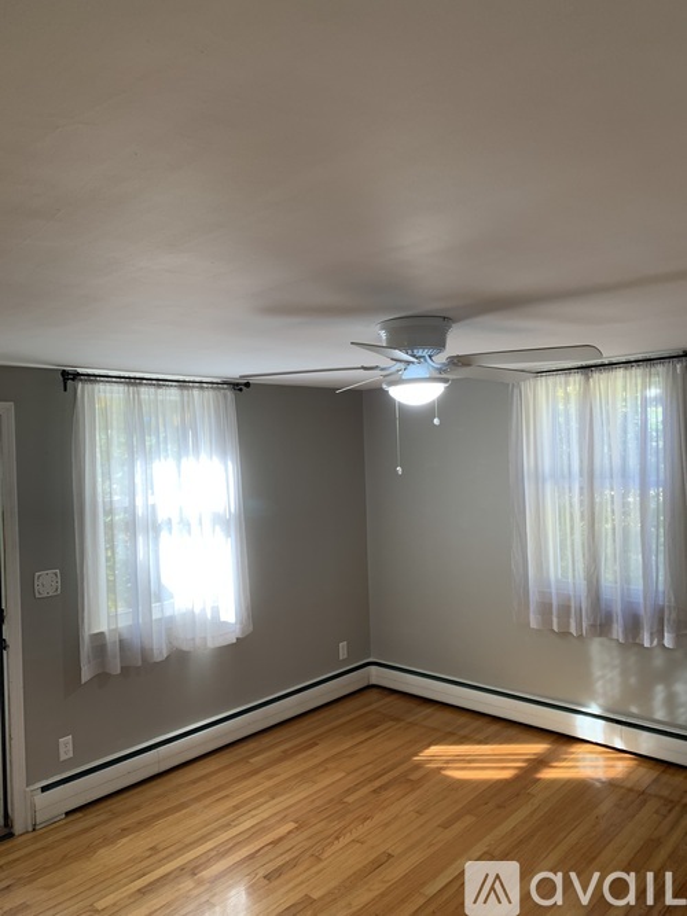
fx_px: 688
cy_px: 458
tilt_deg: -0.5
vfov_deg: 67.3
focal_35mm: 26
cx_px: 344
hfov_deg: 53.0
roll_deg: +2.3
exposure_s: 1/60
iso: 50
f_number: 1.8
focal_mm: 4.25
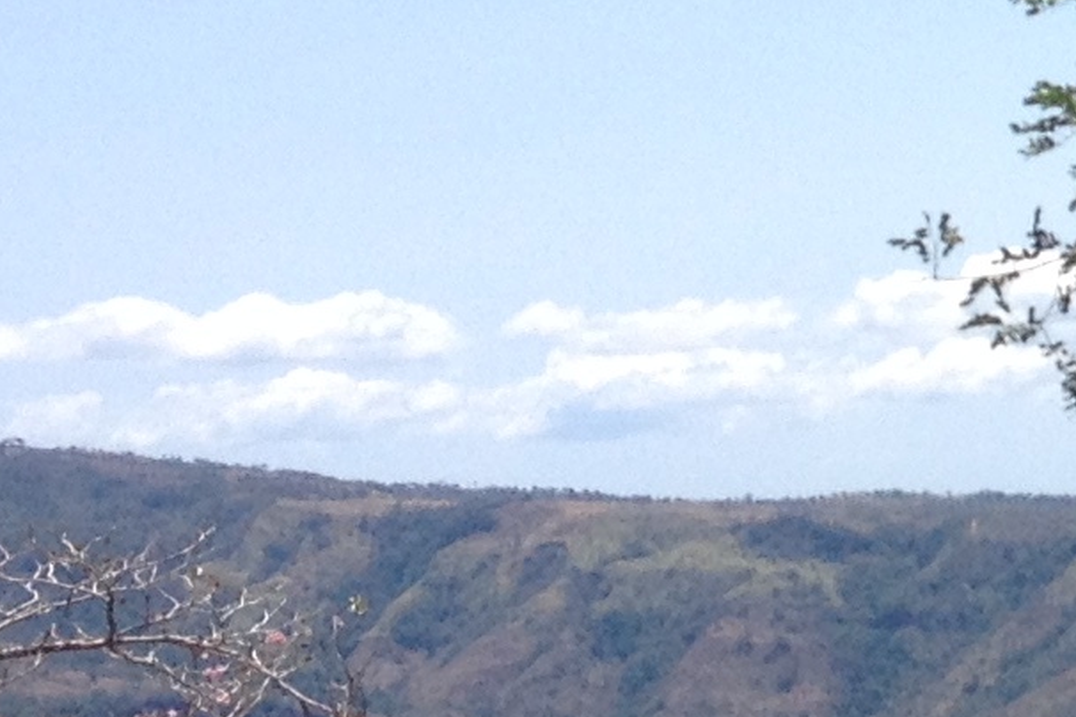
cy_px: 14
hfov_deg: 9.7
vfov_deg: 7.0
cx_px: 2228
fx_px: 5858
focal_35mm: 196
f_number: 2.4
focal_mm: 4.28
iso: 50
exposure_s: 1/1783
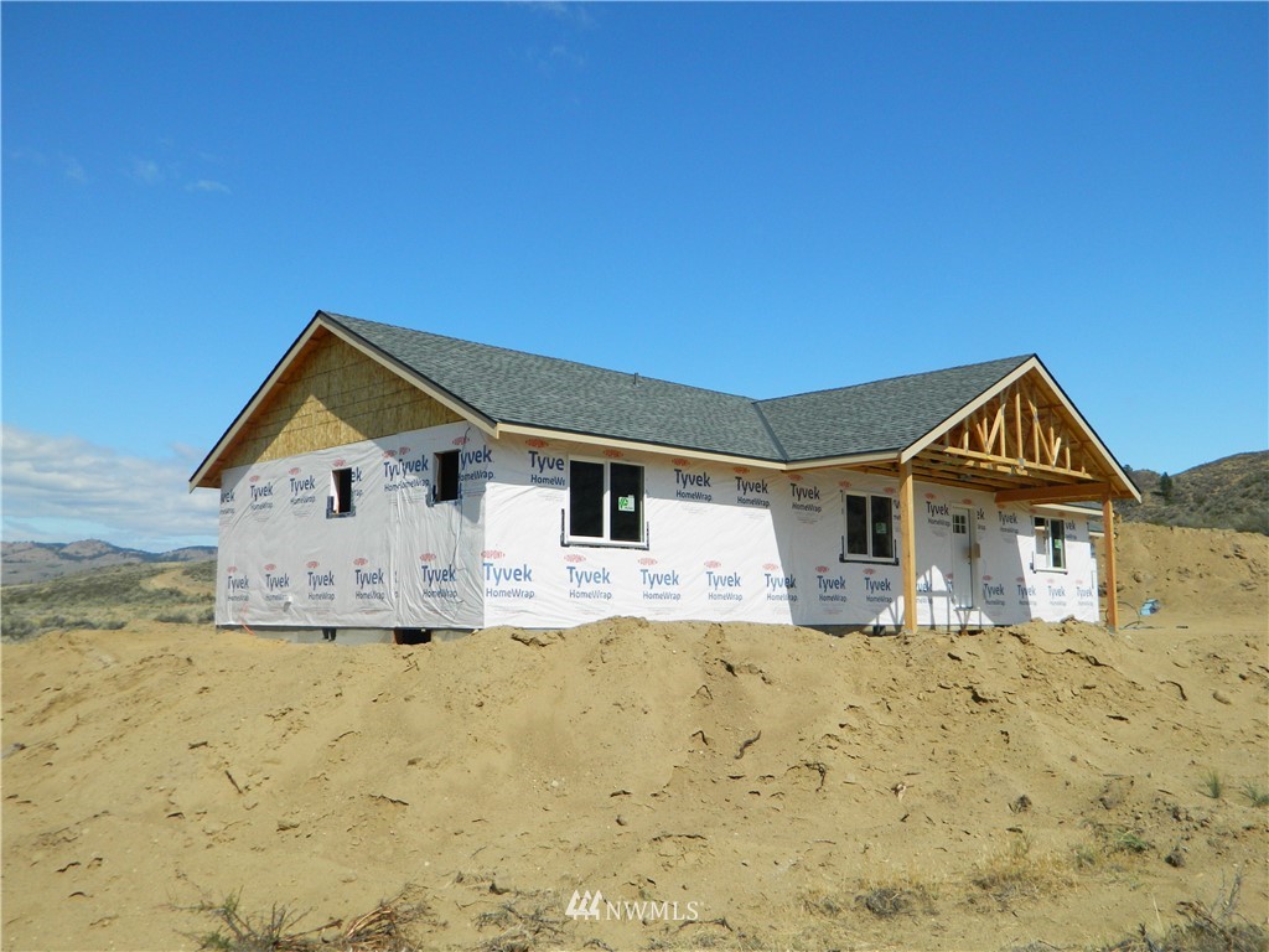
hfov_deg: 58.4
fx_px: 1136
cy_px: 476
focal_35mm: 31
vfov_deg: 45.4
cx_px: 634
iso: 80
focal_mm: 5.6
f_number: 9.1
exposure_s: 1/320
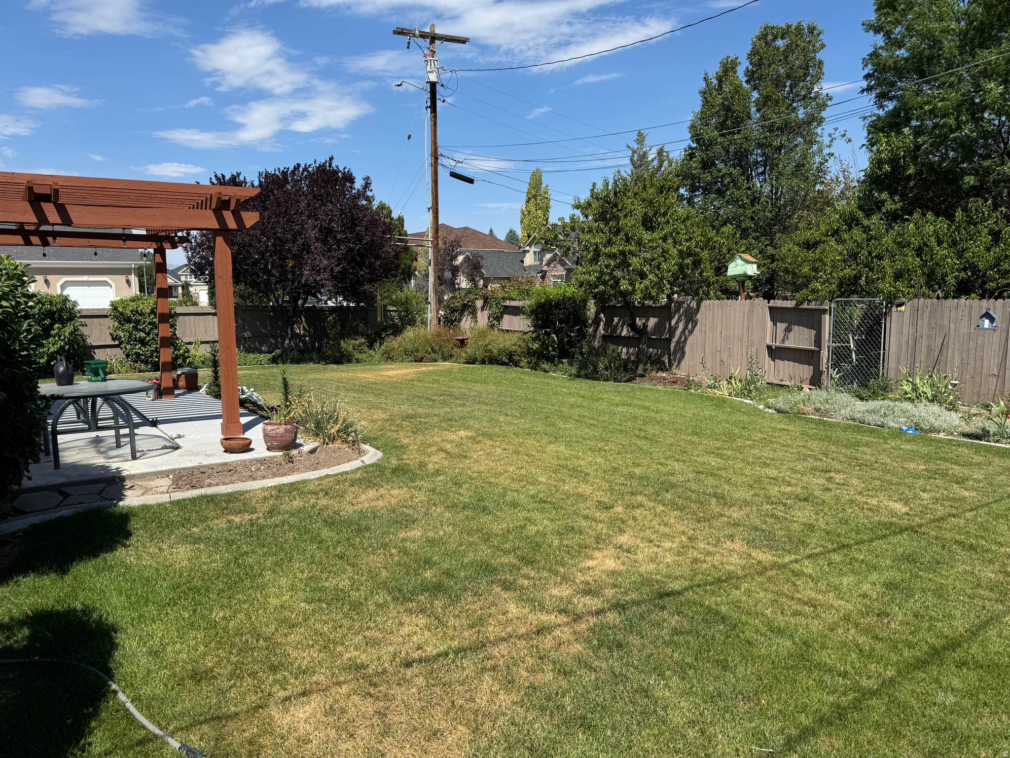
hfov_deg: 71.6
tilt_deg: -7.1
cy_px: 379
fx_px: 700
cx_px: 505
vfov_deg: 56.8
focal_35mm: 24
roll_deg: +1.0
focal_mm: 6.76
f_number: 1.78
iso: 80
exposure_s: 1/4608
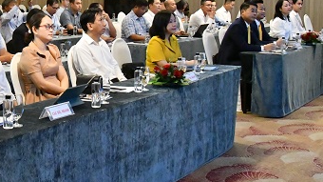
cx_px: 39
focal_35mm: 72
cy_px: 49
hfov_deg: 28.4
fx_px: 616
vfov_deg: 16.7
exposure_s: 1/125
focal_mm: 26
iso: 12800
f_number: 13
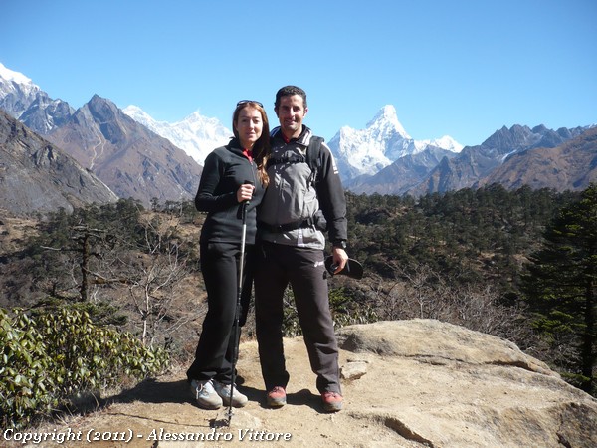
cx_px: 298
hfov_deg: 52.6
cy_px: 224
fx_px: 604
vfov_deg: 40.7
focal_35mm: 35
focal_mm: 5.8
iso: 100
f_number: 2.8
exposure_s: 1/800
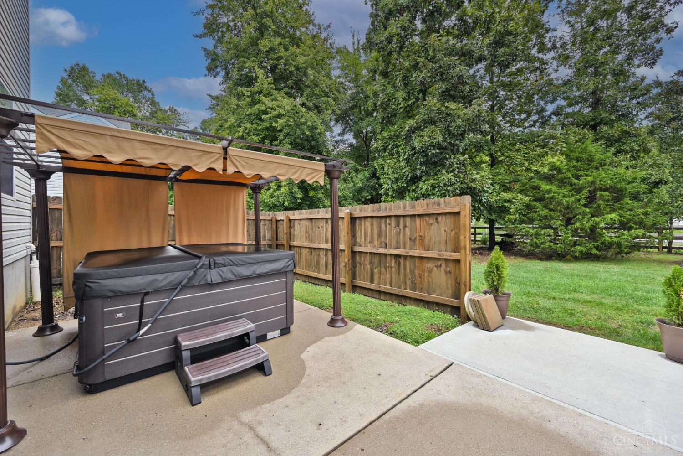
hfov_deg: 104.3
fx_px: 266
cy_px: 228
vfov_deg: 81.2
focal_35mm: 14
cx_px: 342
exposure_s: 1/125
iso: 100
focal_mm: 14
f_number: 5.6
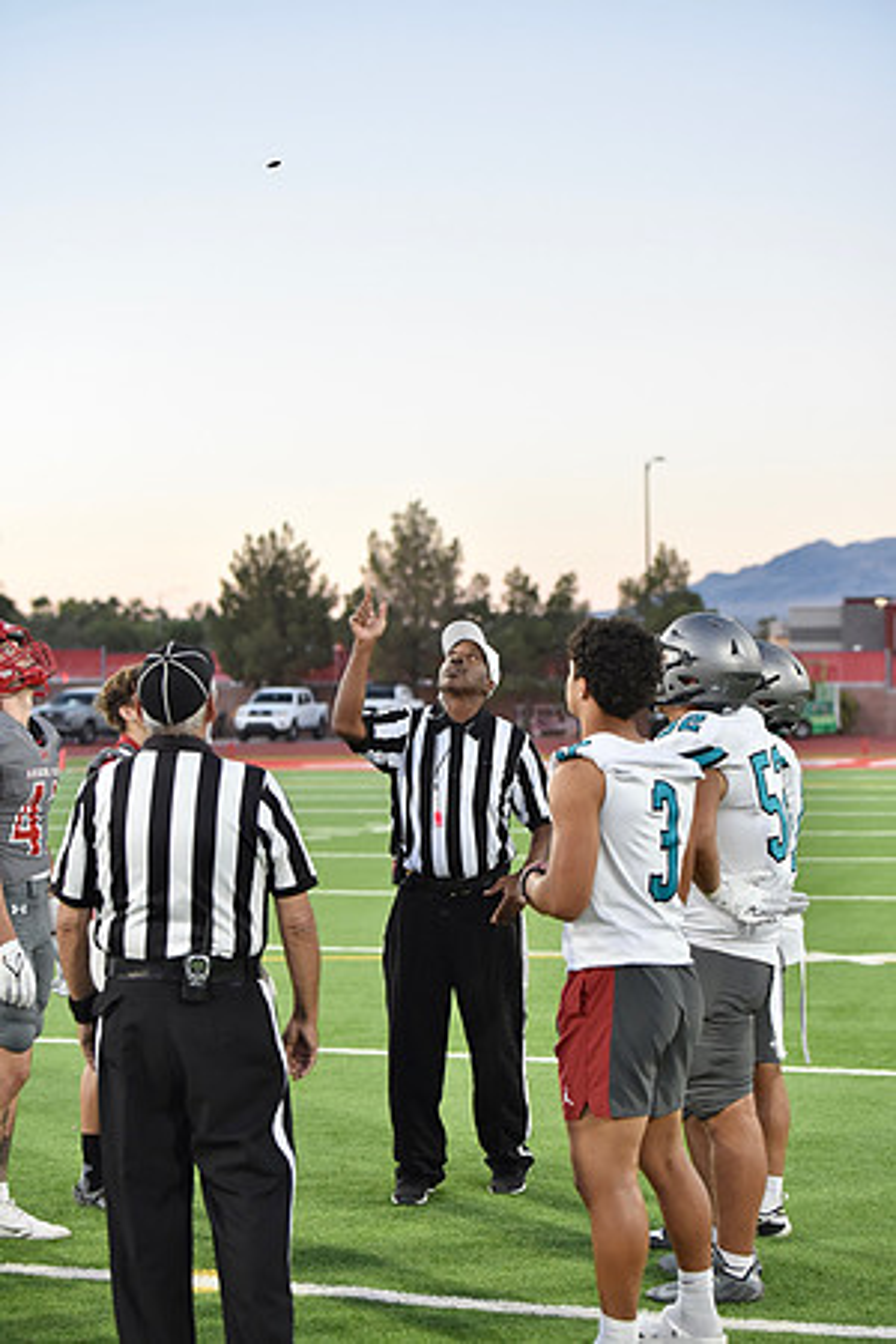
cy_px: 672
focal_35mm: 70
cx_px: 448
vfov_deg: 28.8
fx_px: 2613
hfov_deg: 19.5
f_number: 2.8
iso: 2200
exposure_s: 1/640
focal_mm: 70
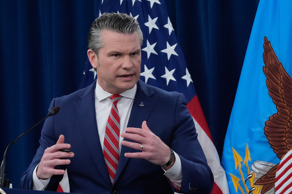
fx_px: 3260
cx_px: 146
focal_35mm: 402
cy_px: 97
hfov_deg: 5.1
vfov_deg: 3.4
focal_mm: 400
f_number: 14
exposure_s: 1/250
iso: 6400
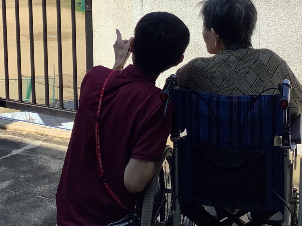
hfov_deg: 25.6
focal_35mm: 76
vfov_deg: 19.1
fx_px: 663
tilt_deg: -9.2
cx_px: 131
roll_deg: +1.7
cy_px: 30
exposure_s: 1/1381
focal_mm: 3.3
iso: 25
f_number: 2.4
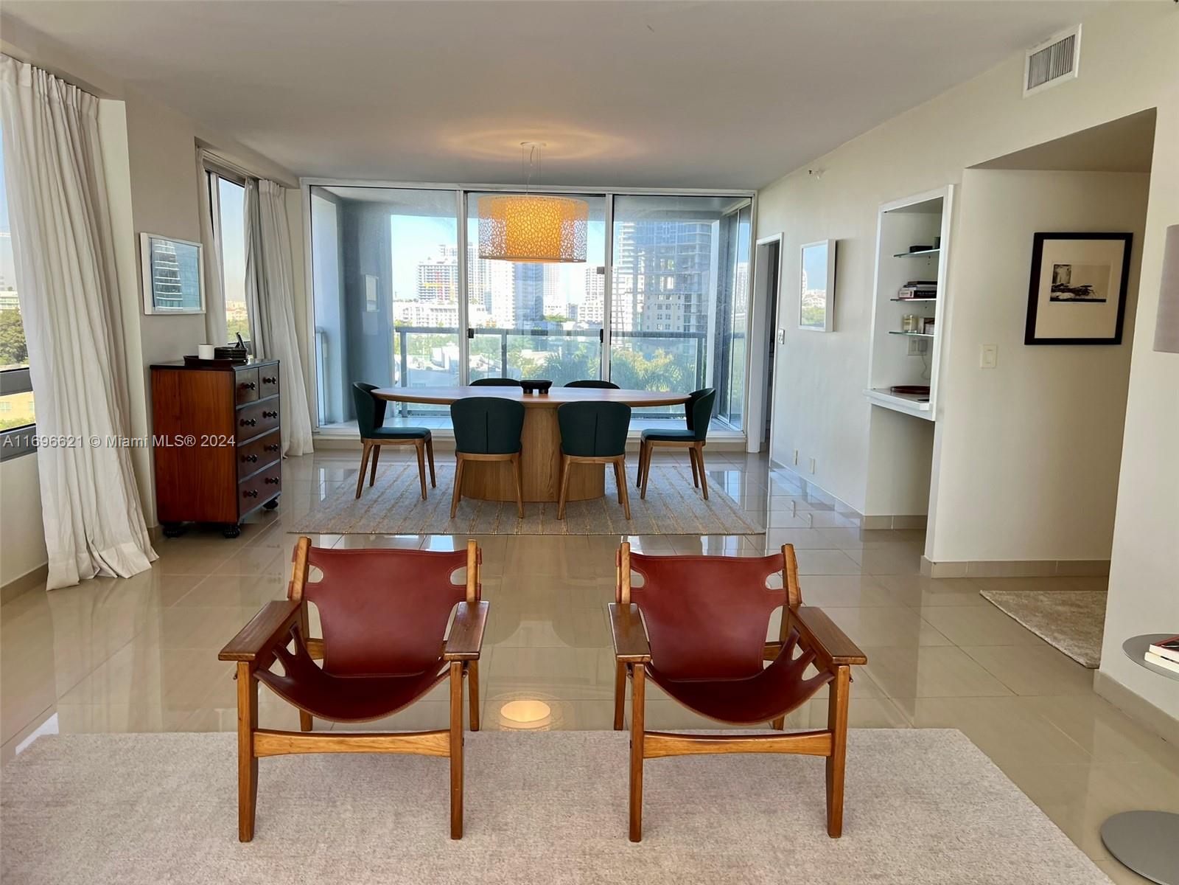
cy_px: 442
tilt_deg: -9.8
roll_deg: -1.7
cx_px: 590
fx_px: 886
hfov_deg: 67.3
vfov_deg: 53.1
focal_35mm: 26
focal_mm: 5.7
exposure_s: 1/194
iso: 50
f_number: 1.5
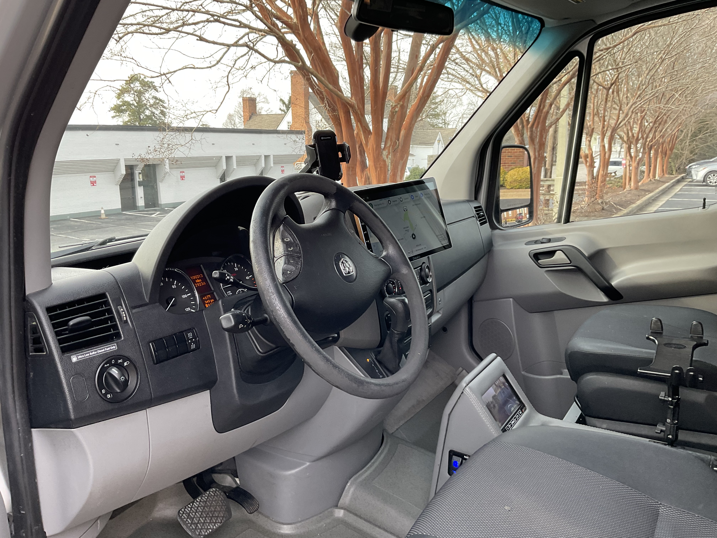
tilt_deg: -10.4
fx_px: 601
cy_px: 269
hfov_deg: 61.7
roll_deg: +0.4
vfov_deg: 48.2
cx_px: 358
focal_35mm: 29
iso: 40
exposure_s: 1/122
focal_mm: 3
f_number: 1.8
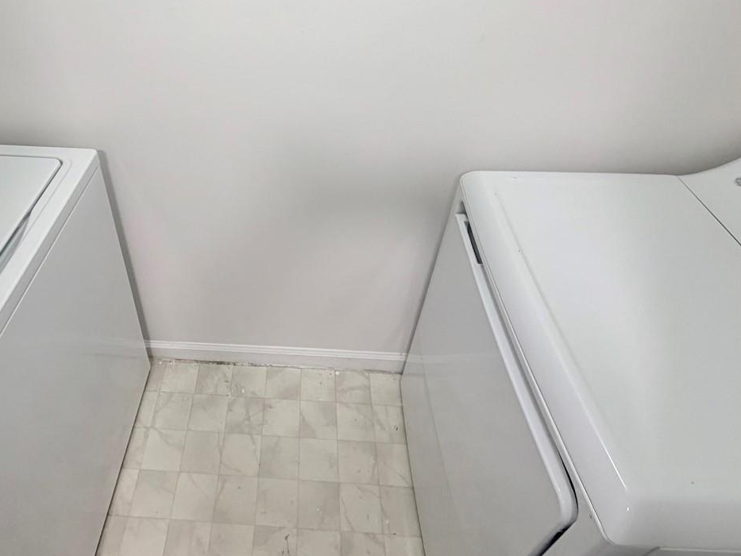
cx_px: 283
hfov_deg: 70.6
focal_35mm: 24
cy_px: 139
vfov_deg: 54.2
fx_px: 514
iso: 250
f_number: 2.2
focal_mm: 2.22
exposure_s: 1/120
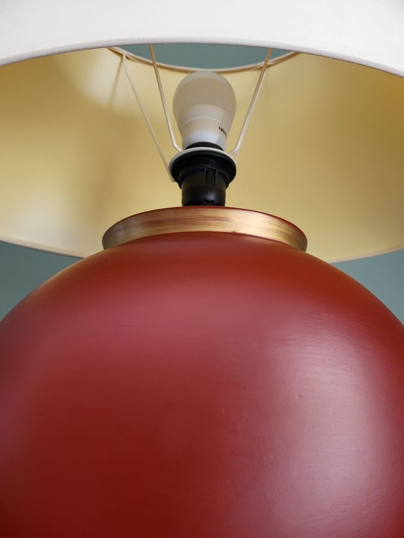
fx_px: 405
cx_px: 202
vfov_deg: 67.3
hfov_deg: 53.1
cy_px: 269
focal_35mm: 26
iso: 200
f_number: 1.8
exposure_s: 1/120
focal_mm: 5.4
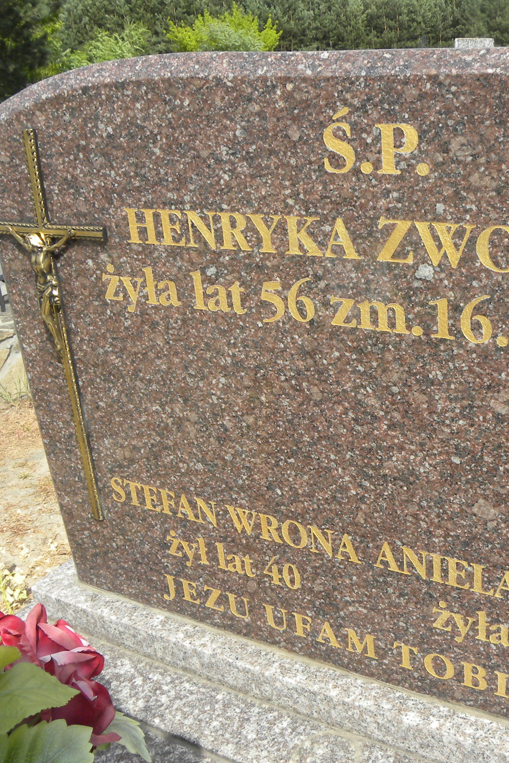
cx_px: 388
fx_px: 869
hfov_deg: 32.0
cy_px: 389
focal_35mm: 41
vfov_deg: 47.4
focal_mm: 4.6
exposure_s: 1/278
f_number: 5.6
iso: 64
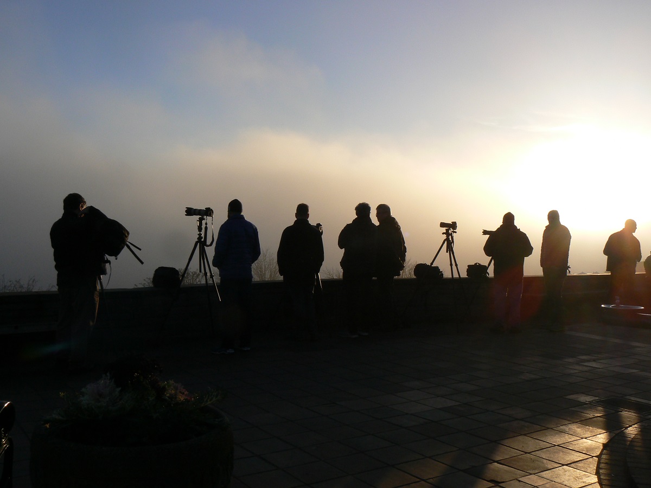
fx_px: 677
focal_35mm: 36
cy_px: 244
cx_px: 326
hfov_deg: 51.4
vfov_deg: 39.7
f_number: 8
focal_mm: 6
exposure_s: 1/400
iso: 80
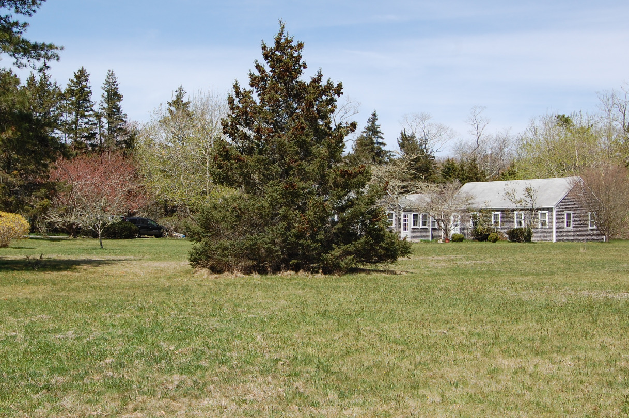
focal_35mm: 52
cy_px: 191
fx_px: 908
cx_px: 300
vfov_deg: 25.9
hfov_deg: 38.2
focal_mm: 26
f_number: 9
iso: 200
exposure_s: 1/320
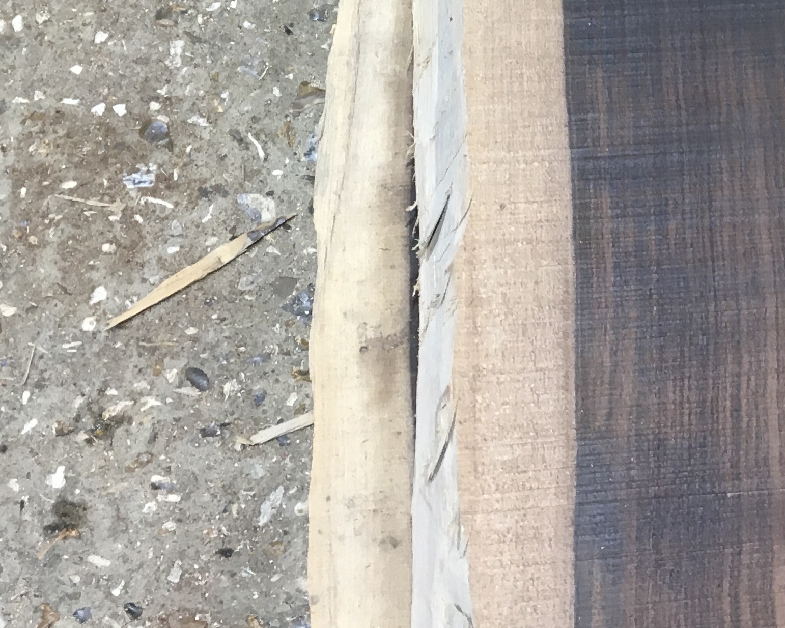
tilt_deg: -66.8
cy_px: 32
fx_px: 1719
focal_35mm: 74
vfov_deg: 20.2
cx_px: 887
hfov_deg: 23.9
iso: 80
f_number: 2.2
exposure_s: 1/33
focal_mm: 4.15
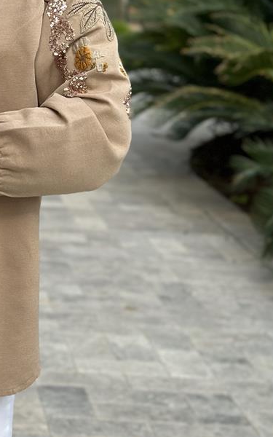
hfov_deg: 11.3
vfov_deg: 18.2
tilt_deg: -4.1
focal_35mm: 113
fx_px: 1345
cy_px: 47
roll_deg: -1.1
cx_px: -87
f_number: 1.78
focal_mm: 6.86
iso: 80
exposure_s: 1/685
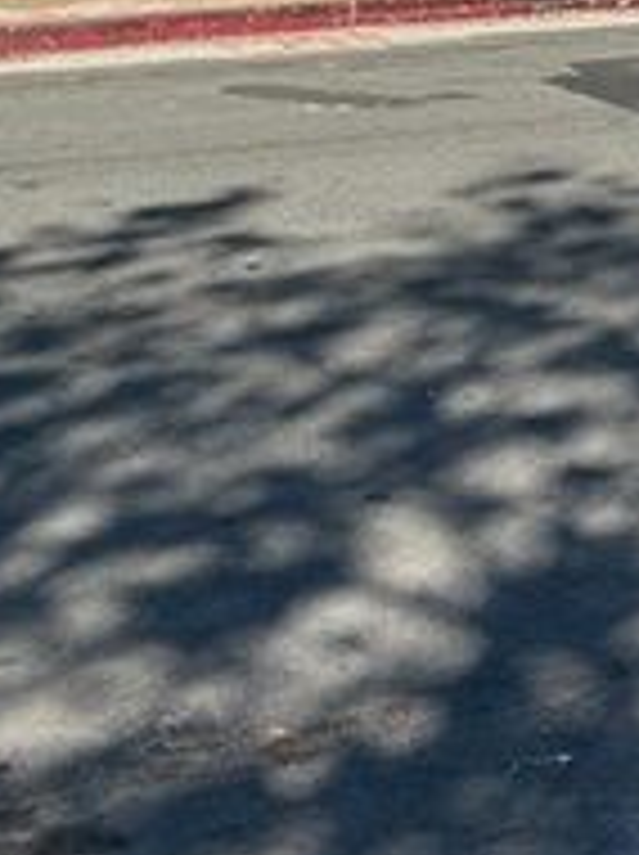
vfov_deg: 17.9
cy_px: 38
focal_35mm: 108
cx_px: 392
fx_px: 2664
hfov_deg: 13.7
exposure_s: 1/2882
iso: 80
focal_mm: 6.86
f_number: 1.78
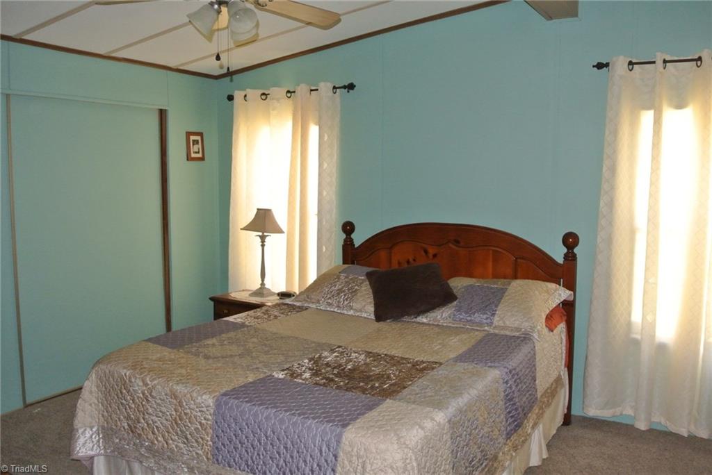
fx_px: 574
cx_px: 356
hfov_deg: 63.6
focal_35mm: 29
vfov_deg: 45.0
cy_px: 238
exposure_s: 1/60
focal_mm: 11
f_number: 3.5
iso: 720
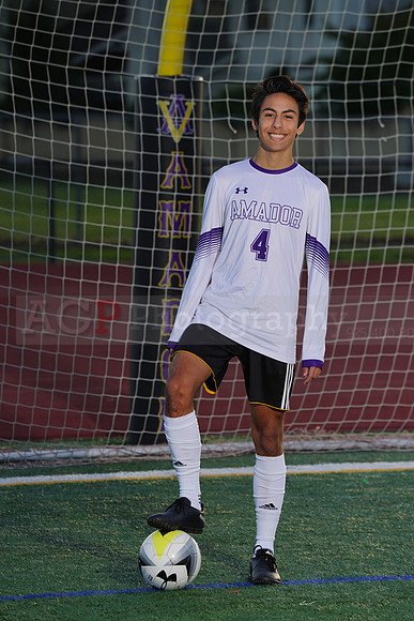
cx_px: 207
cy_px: 310
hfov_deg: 4.8
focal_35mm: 285
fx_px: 4913
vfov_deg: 7.2
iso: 100
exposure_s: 1/200
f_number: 8
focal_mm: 285
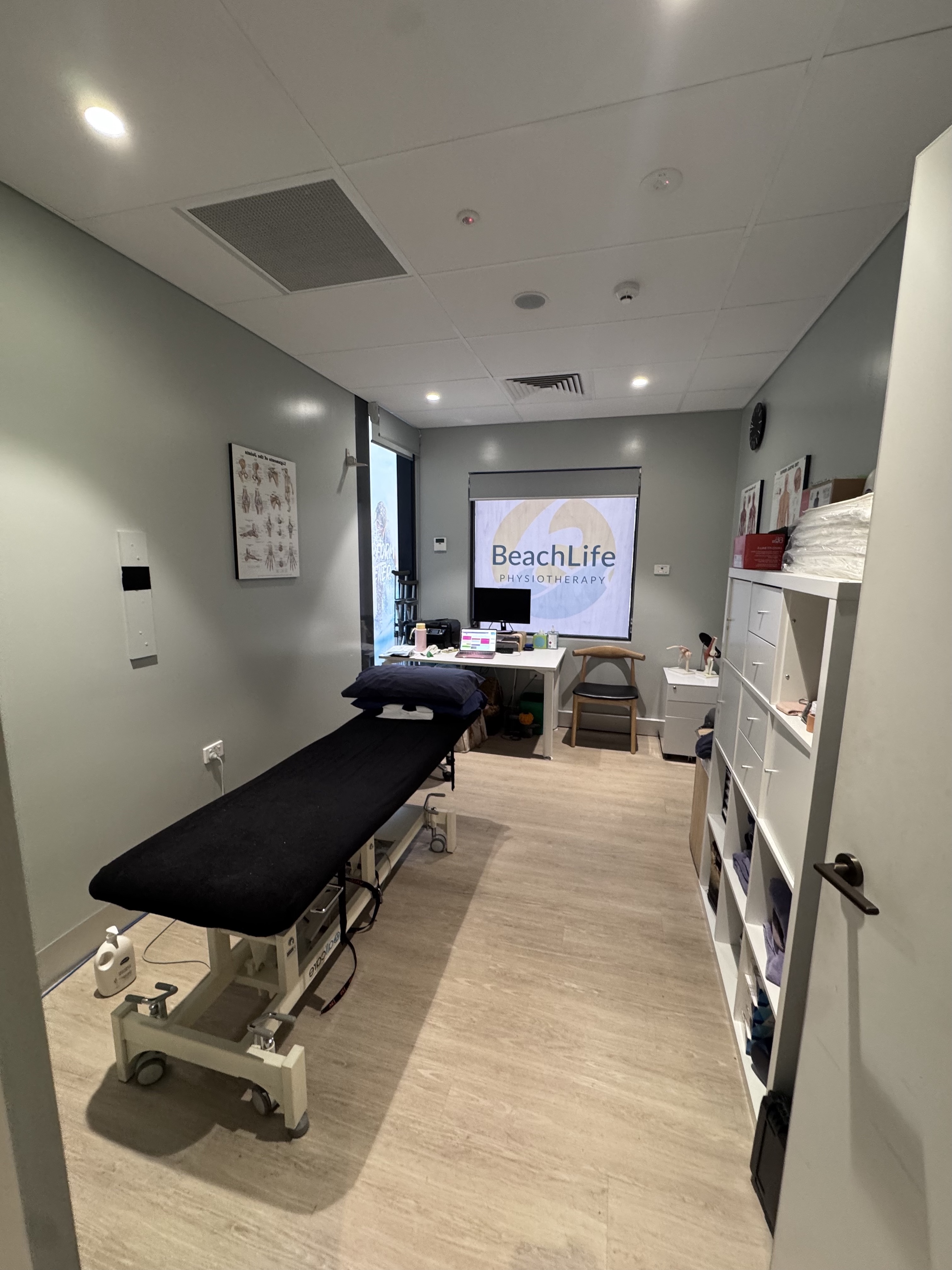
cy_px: 635
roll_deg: +0.4
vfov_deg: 102.1
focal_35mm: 14
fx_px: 513
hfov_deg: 85.7
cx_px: 476
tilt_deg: -7.9
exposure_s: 1/50
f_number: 2.2
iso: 250
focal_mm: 2.22
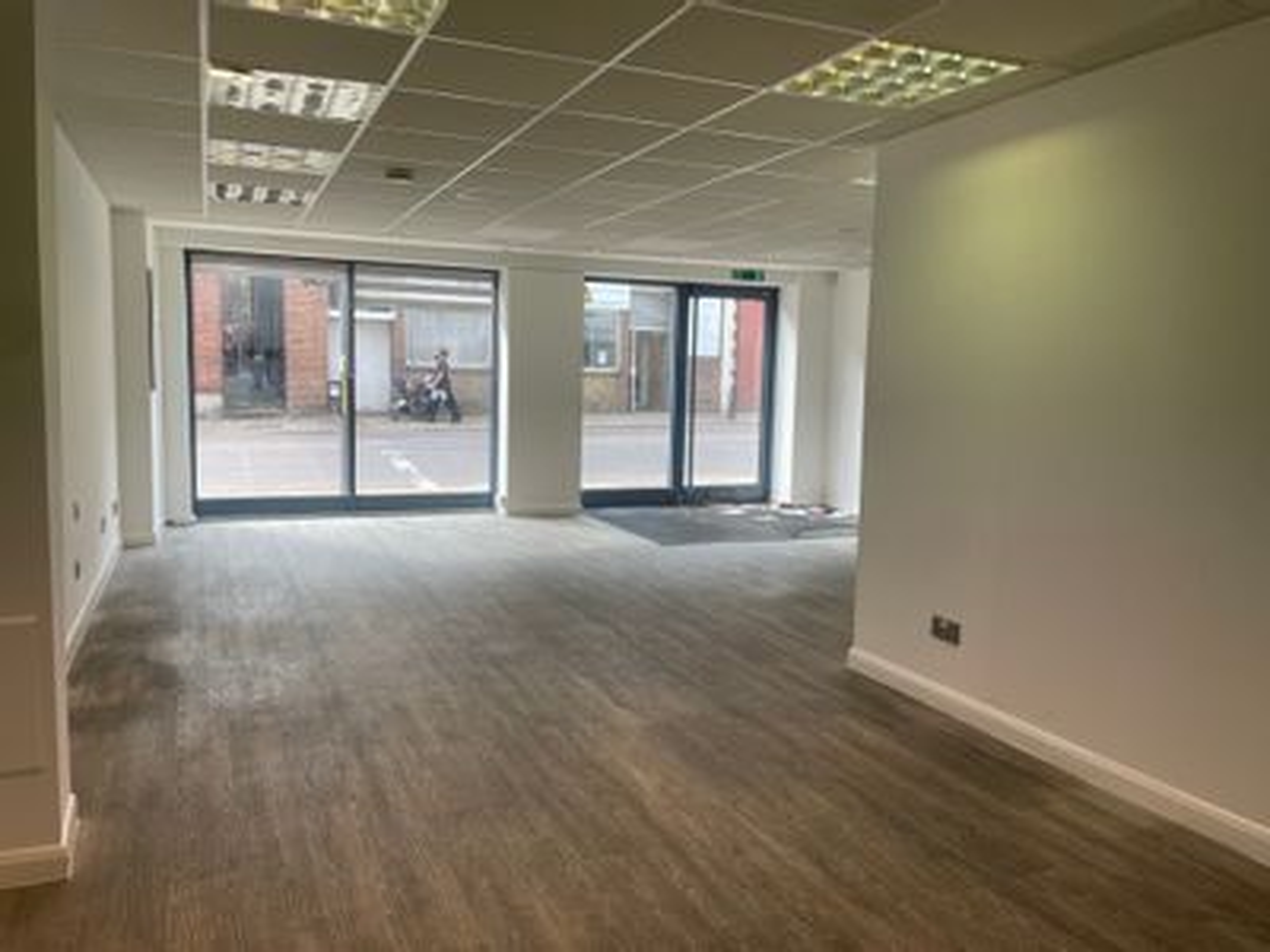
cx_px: 635
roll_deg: -2.8
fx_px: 954
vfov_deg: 53.1
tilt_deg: -4.6
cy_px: 476
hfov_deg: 67.3
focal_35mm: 26
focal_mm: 4.2
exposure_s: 1/248
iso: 32
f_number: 1.6
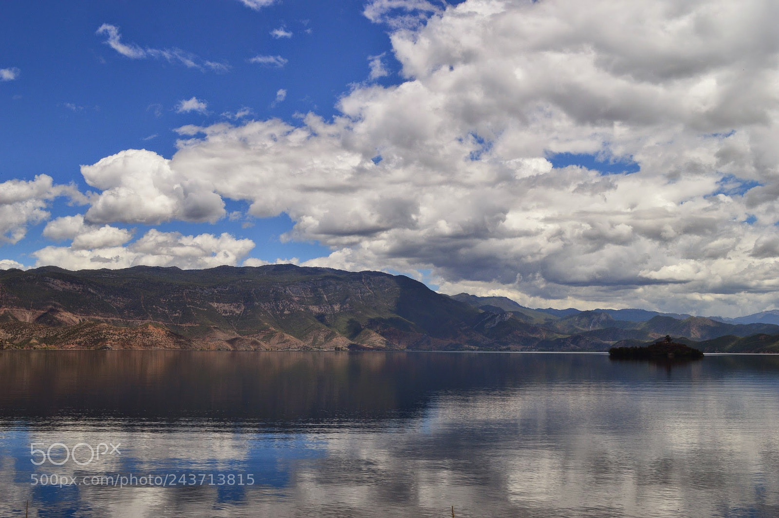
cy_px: 259
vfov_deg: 34.2
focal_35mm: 39
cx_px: 390
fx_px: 843
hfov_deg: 49.6
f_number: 11
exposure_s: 1/500
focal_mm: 26
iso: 280
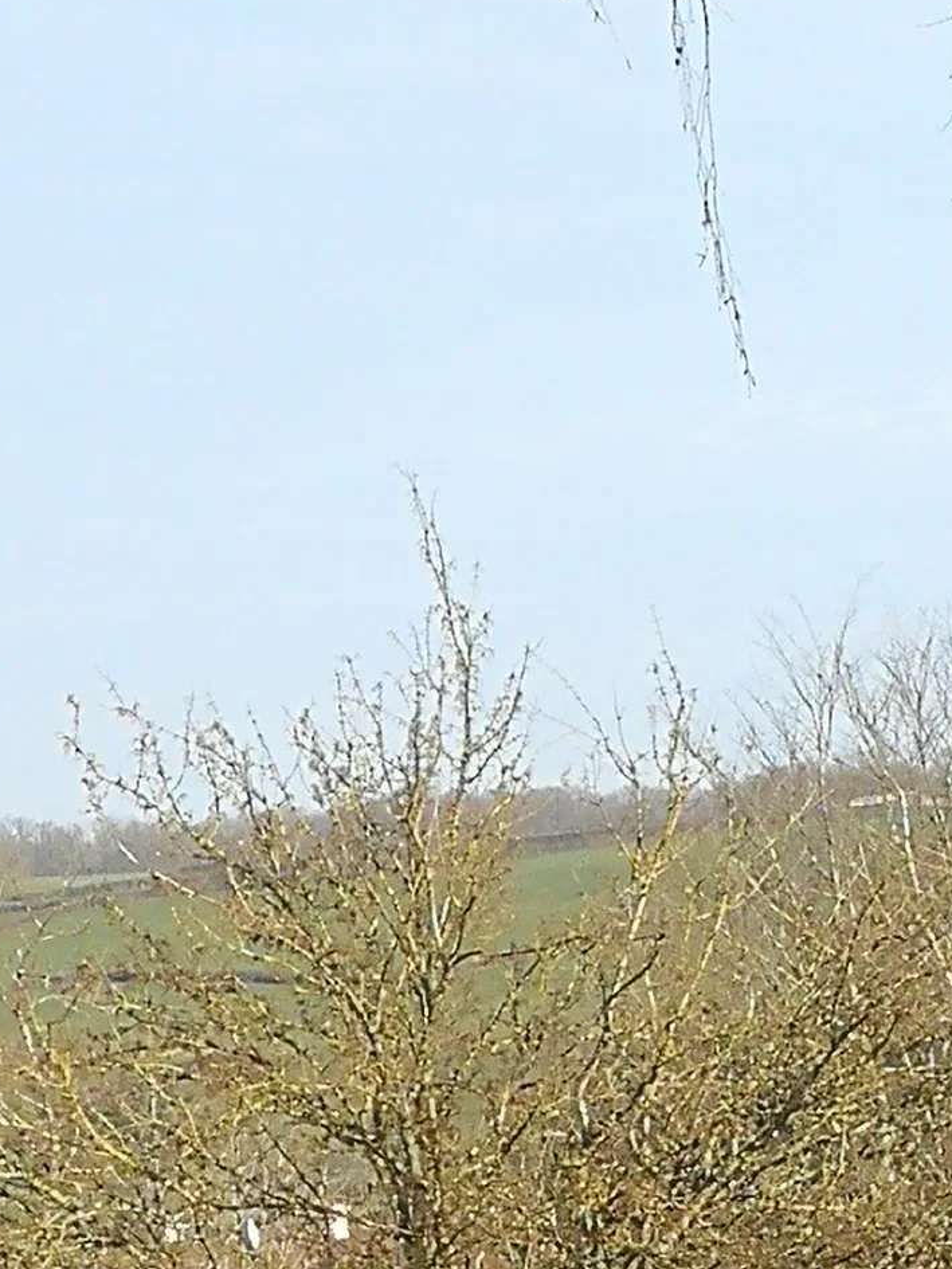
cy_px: 1349
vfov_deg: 9.3
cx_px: 709
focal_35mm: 210
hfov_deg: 7.1
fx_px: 7699
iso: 50
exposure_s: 1/714
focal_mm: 3.95
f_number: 2.2
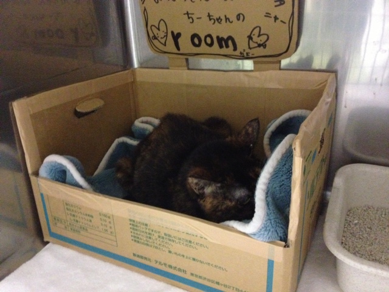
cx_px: 194
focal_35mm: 35
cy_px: 146
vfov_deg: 40.7
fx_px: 393
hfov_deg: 52.6
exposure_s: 1/15
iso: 800
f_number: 2.4
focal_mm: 4.28
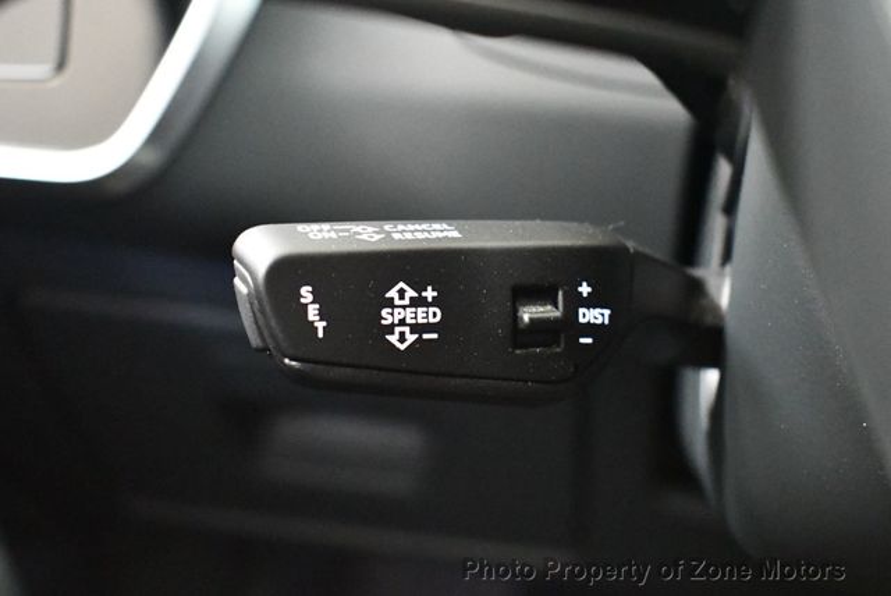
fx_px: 1387
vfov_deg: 24.2
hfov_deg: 35.6
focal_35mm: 56
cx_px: 446
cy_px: 298
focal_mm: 28
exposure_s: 1/60
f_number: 4.2
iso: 11400
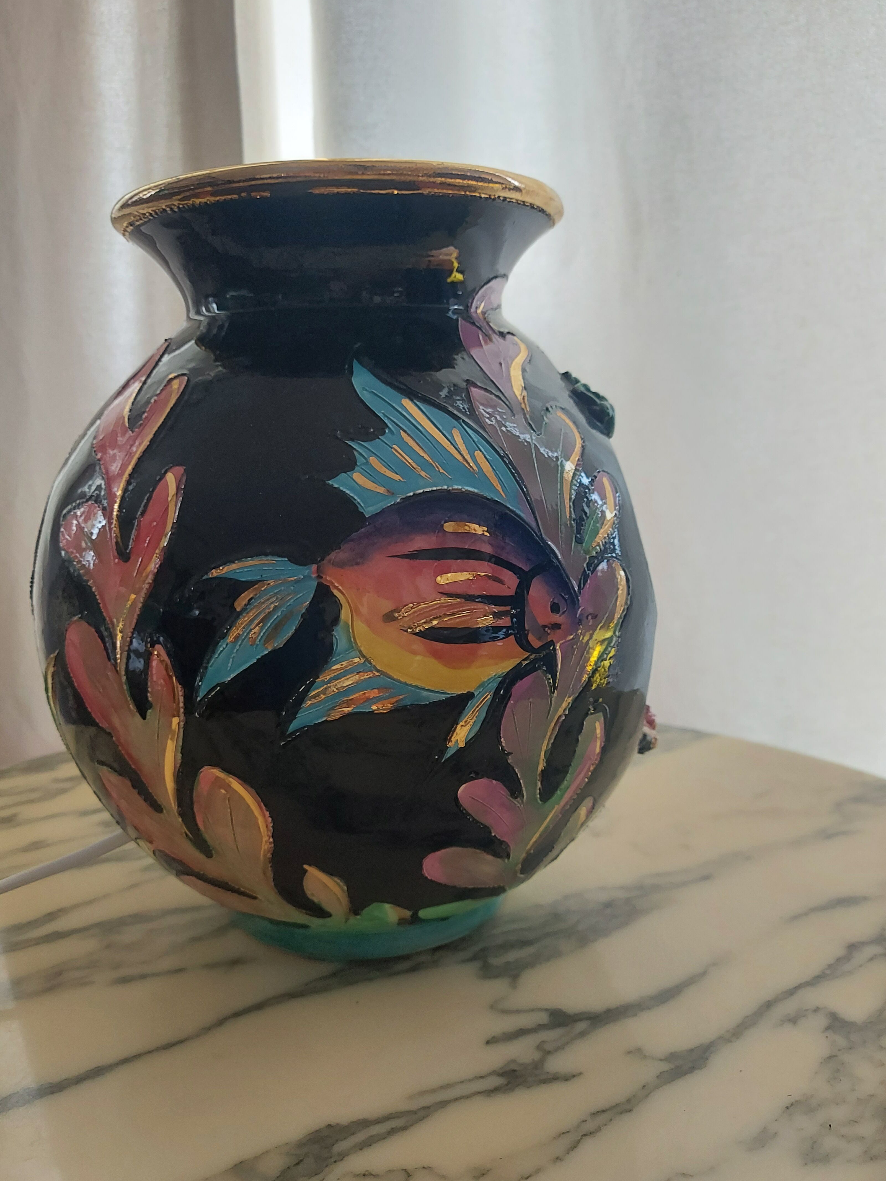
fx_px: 887
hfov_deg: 53.0
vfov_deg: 67.3
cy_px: 618
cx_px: 414
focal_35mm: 26
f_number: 1.8
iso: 320
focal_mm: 5.23
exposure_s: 1/25
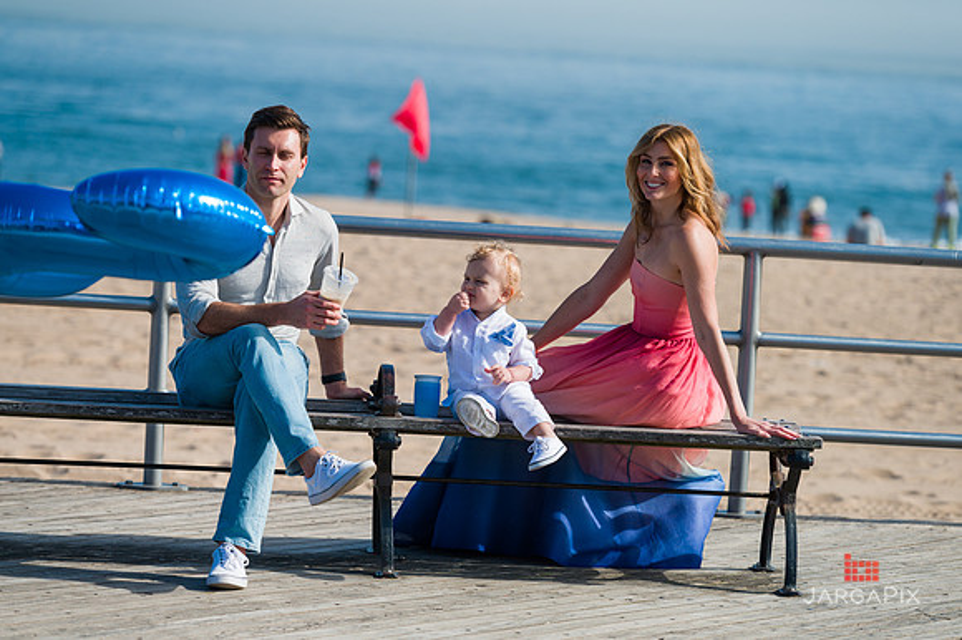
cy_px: 320
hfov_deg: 14.2
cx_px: 481
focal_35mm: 145
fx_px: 3872
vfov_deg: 9.5
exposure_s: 1/3200
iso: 200
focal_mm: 145
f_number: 4
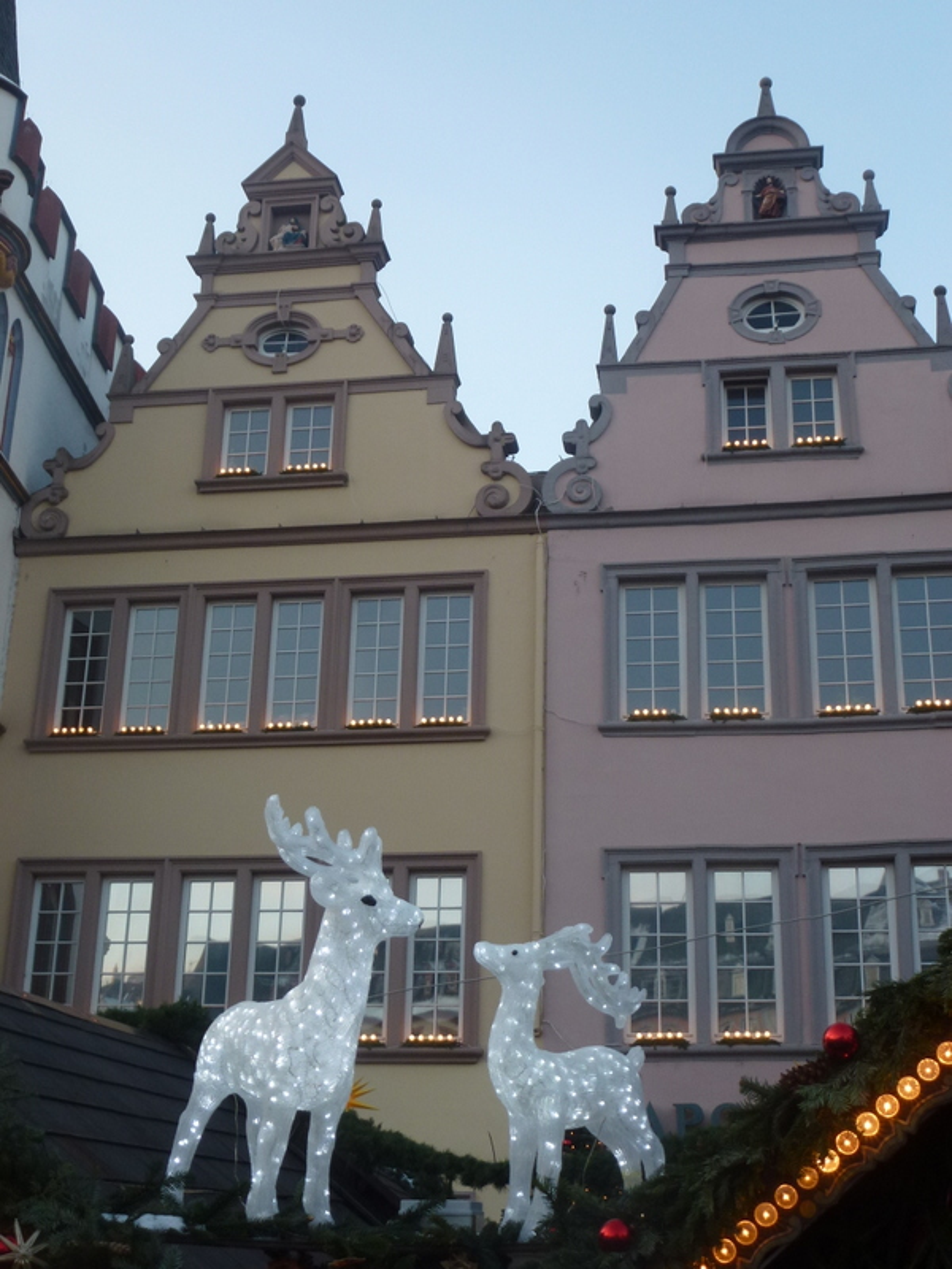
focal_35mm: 45
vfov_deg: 42.1
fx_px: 1650
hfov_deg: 32.2
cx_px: 476
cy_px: 634
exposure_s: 1/80
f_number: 4
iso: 125
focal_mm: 8
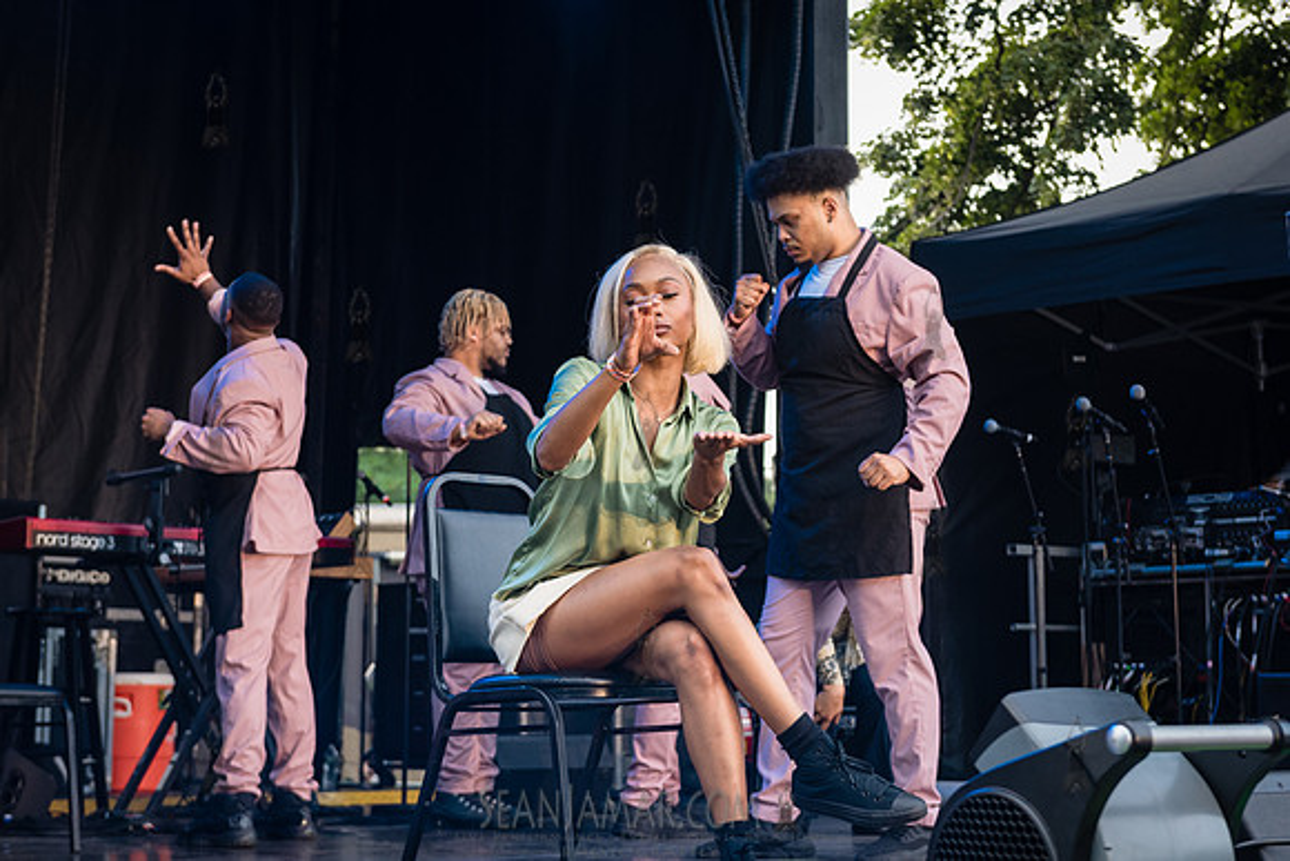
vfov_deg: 20.0
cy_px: 430
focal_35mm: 68
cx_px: 645
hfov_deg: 29.6
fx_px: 2441
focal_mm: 60
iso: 1000
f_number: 4
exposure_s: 1/640
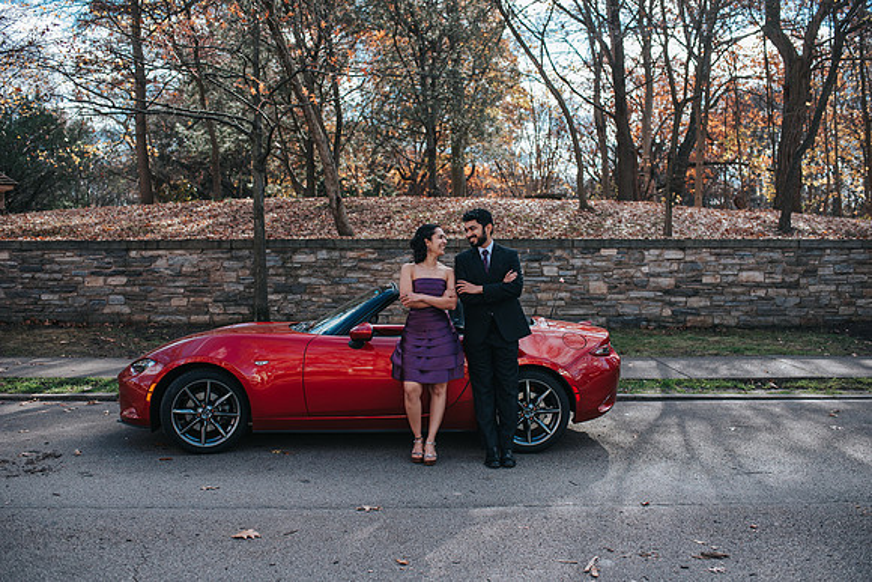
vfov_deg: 37.6
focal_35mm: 35
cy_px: 291
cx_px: 436
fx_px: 856
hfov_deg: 54.0
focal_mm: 35
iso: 280
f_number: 3.2
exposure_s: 1/640
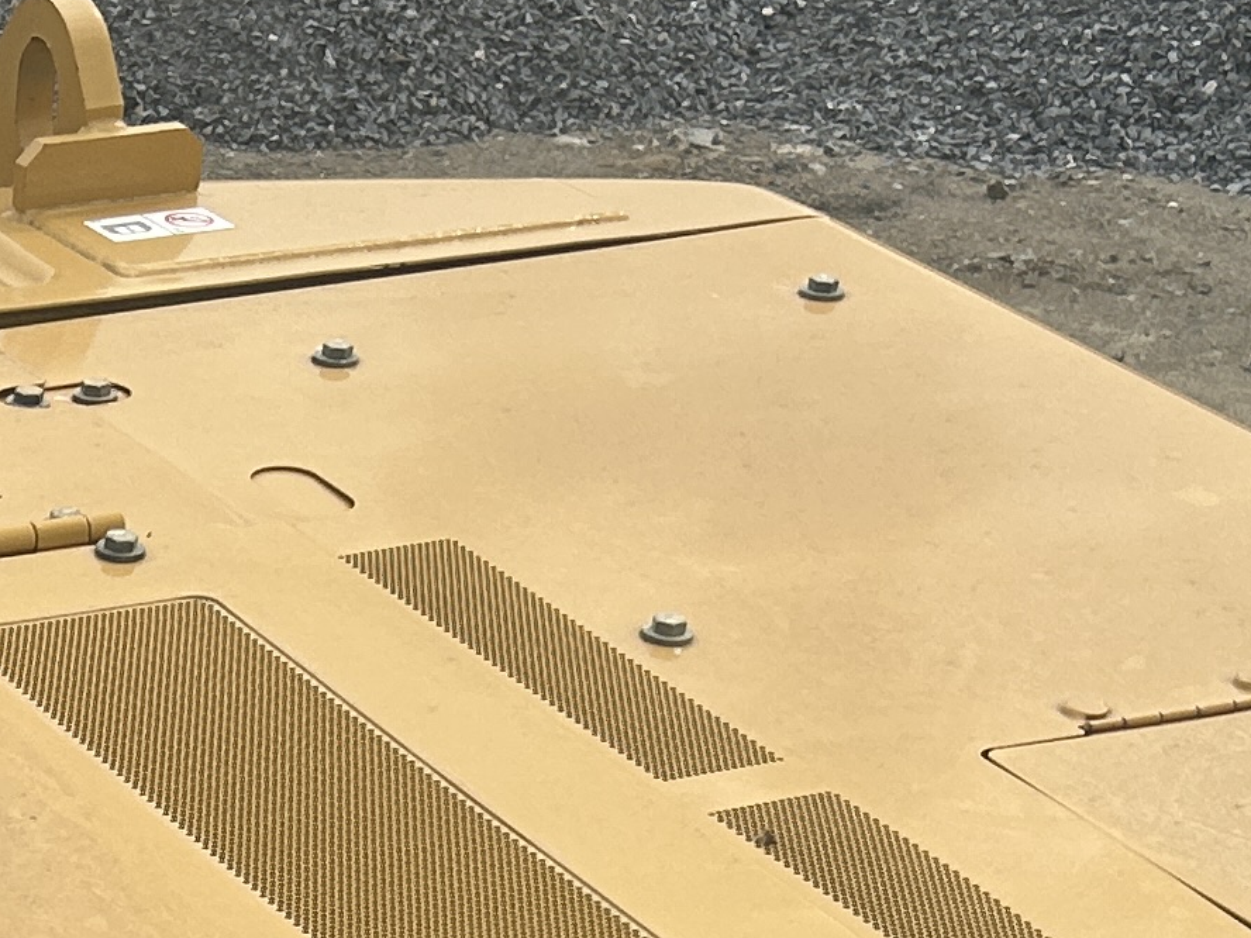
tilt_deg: -35.3
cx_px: -542
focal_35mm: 118
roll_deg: -4.4
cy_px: 1784
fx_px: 4264
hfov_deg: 15.6
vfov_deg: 11.5
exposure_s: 1/2915
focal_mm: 5.7
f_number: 1.5
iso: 50
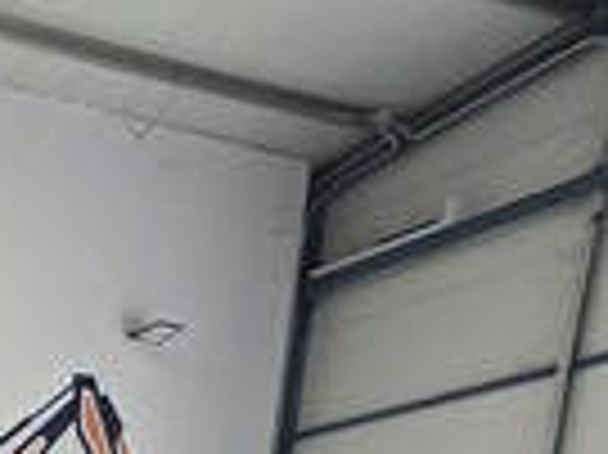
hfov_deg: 19.1
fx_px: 930
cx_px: -624
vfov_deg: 18.1
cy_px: 921
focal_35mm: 53
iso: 50
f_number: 1.9
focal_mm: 2.2
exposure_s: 1/100
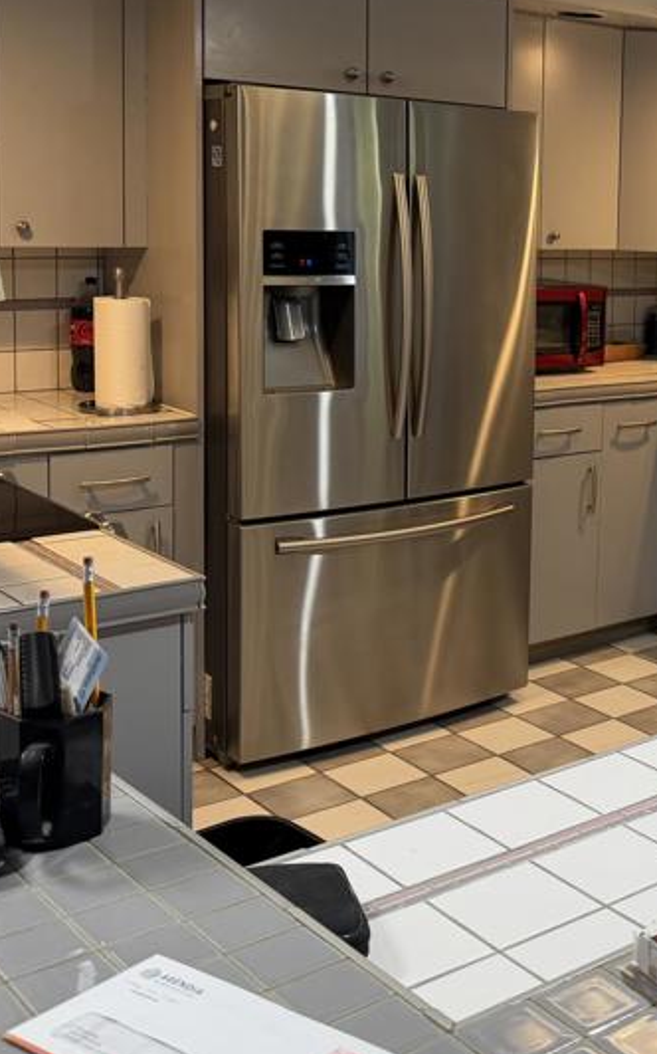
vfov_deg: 40.6
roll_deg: -2.4
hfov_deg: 24.3
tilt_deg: -6.6
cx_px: 750
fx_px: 1405
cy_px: 355
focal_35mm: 49
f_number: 1.78
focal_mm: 6.76
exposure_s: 1/60
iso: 125
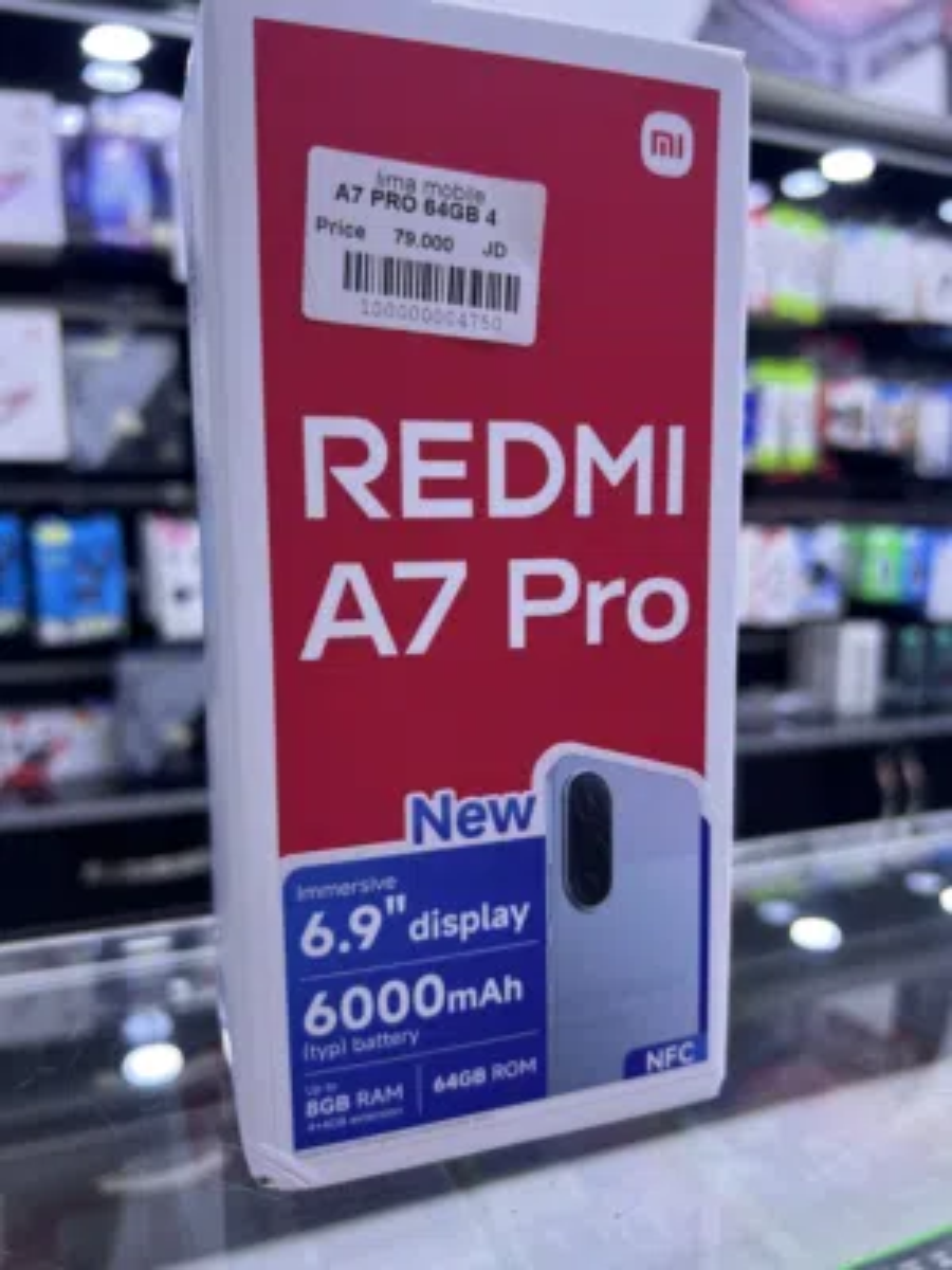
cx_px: 476
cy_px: 635
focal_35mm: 26
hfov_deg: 53.1
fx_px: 953
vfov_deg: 67.3
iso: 50
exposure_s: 1/100
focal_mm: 5.7
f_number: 1.5
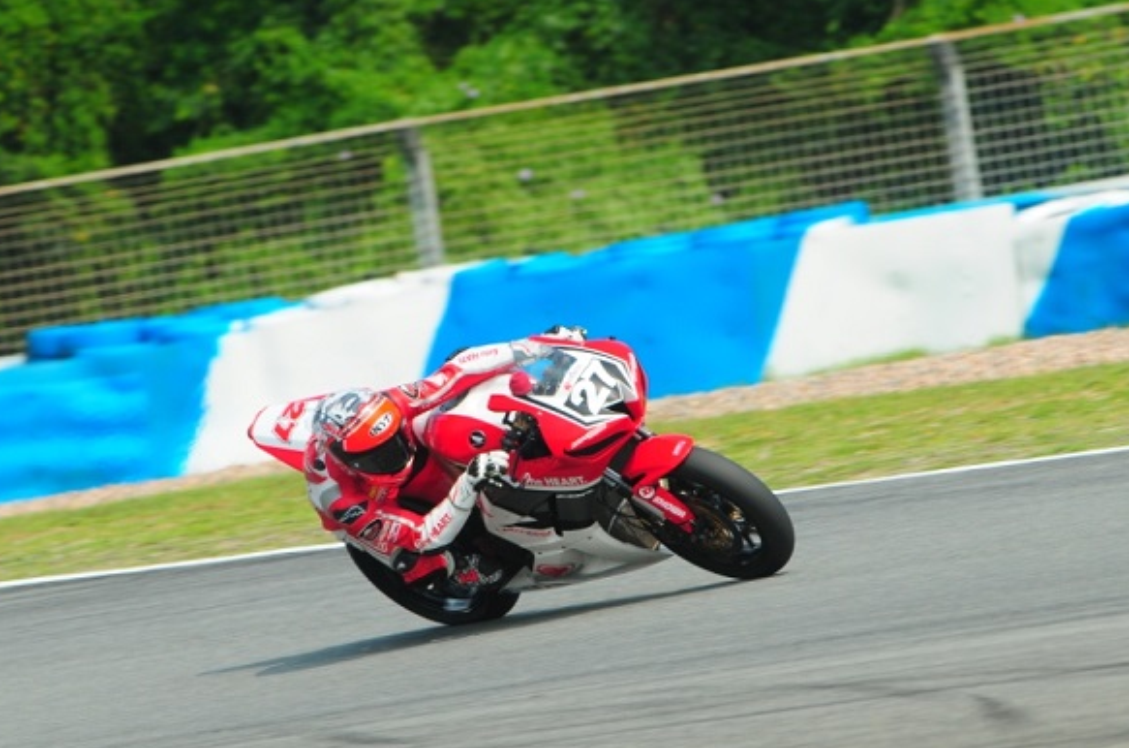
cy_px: 411
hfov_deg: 2.7
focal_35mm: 757
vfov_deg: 1.8
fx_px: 23689
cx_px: 556
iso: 200
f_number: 10
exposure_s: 1/400
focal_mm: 420
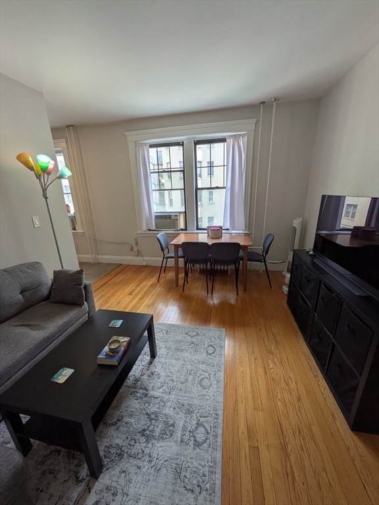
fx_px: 204
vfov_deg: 102.1
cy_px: 252
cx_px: 190
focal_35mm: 14
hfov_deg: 85.7
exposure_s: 1/192
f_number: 2.2
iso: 45
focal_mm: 1.83
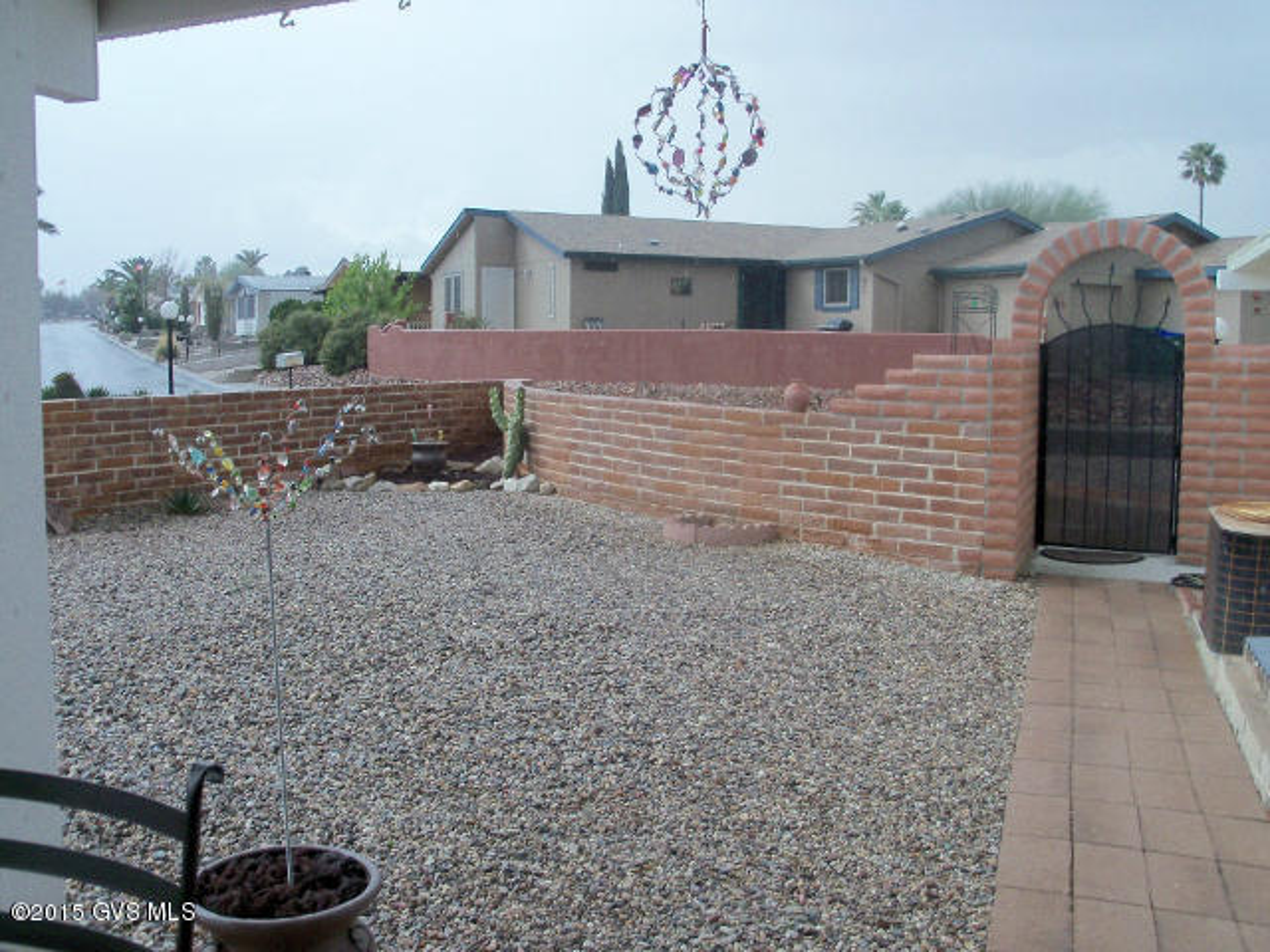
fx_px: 1284
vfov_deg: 40.7
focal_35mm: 35
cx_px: 635
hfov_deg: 52.6
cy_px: 476
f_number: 3
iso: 160
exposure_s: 1/640
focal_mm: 6.3
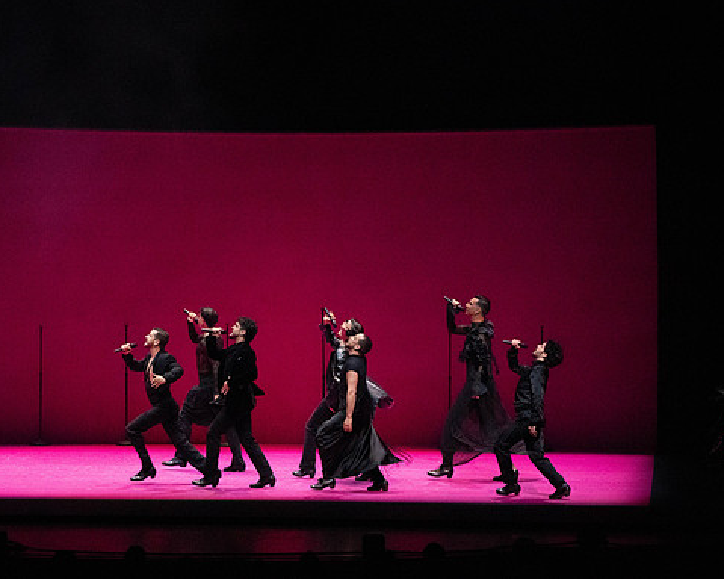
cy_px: 288
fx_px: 3385
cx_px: 358
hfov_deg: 12.2
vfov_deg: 9.8
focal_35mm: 158
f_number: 9
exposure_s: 1/400
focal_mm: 139
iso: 25600
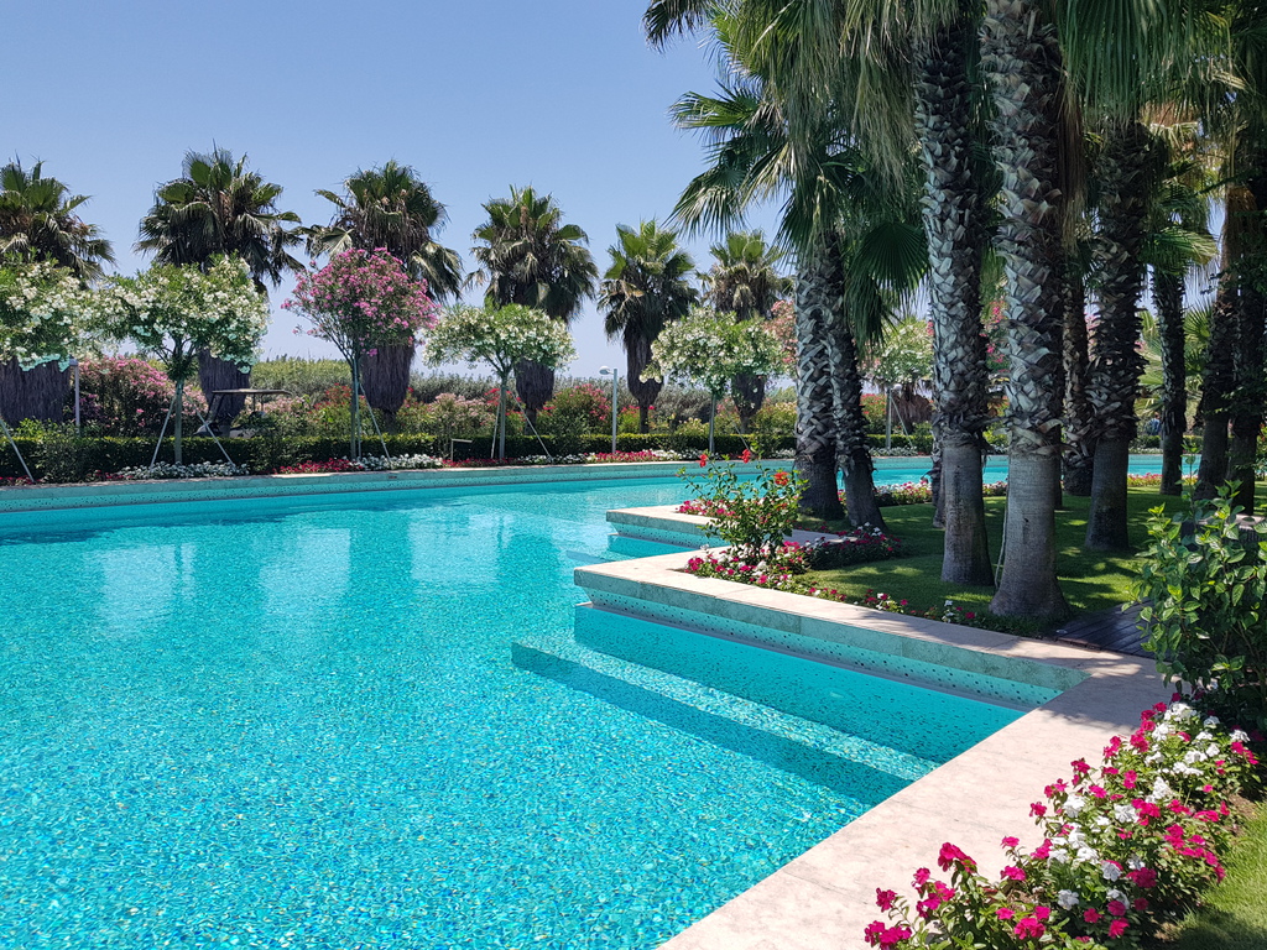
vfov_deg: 53.1
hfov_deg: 67.3
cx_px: 634
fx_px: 952
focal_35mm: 26
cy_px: 475
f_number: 1.7
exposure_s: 1/2296
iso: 40
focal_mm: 4.3
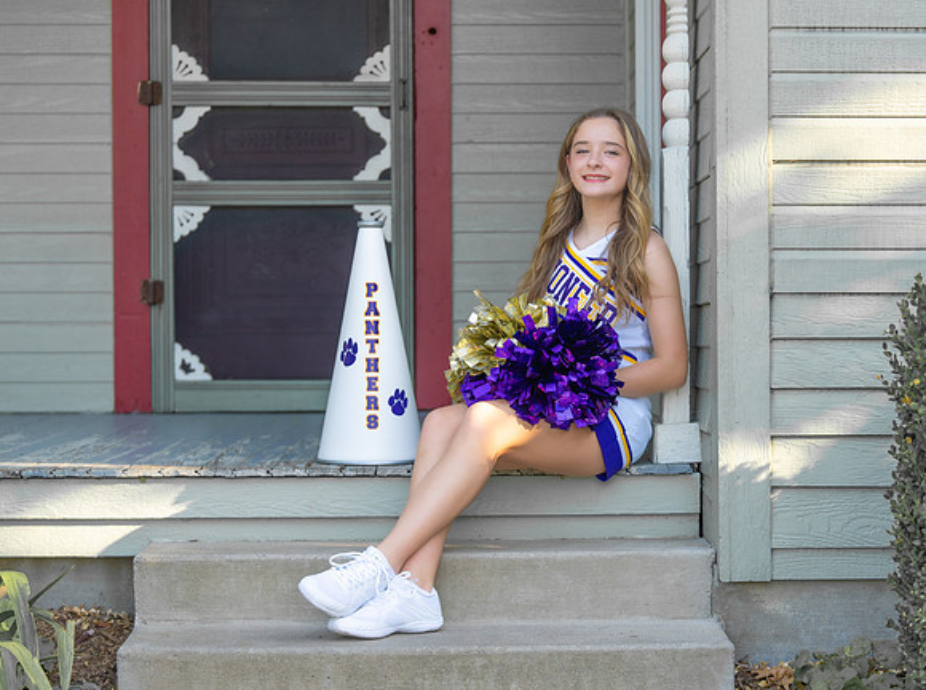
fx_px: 2243
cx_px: 552
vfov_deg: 17.5
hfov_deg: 23.3
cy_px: 352
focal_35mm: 84
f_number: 2.8
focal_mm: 70
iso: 125
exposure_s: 1/320
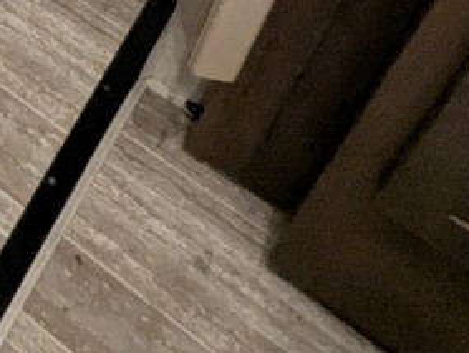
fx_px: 1072
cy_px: -509
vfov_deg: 13.4
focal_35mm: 79
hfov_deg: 17.6
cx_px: -463
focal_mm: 2.35
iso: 216
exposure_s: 1/42.9
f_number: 2.2
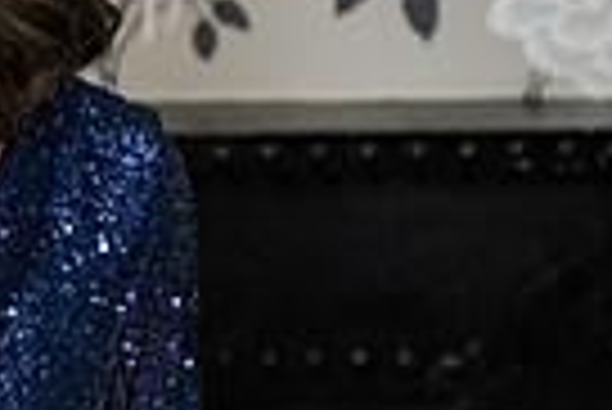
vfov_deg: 6.2
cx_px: -513
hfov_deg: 8.8
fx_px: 3778
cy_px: 155
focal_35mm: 222
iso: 800
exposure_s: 1/160
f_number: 3.5
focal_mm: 52
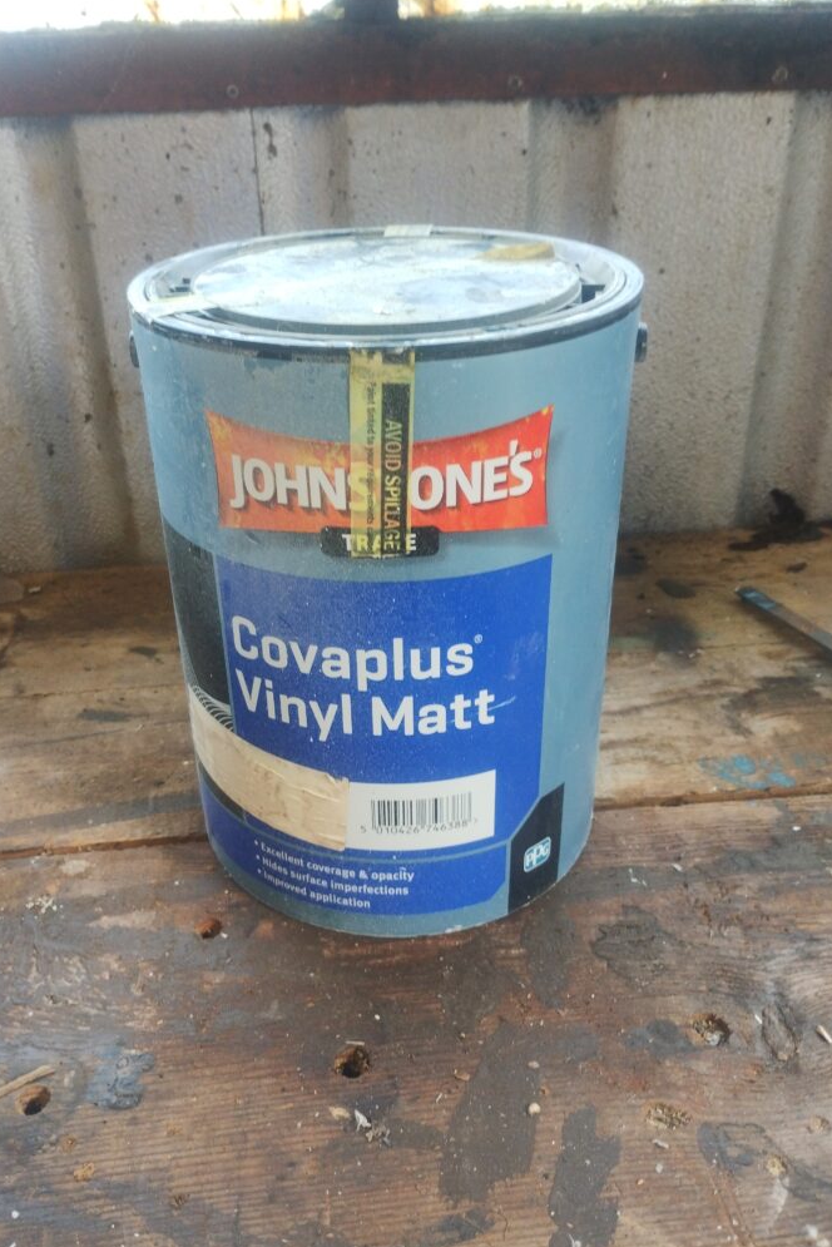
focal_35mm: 30
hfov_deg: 43.6
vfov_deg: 61.9
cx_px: 377
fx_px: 1039
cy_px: 633
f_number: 1.8
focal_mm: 4.27
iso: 697
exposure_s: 1/50
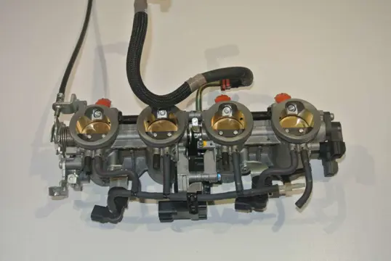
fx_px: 478
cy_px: 130
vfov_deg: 30.6
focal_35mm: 44
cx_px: 196
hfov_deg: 44.5
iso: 200
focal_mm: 16.3
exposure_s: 1/60
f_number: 4.2
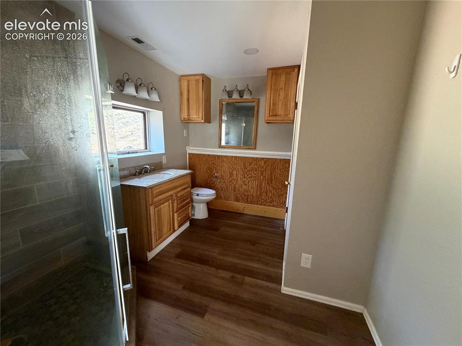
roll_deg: -1.6
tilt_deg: -11.2
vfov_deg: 85.6
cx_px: 231
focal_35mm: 14
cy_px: 173
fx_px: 187
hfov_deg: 102.1
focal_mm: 2.22
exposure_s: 1/60
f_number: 2.2
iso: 400
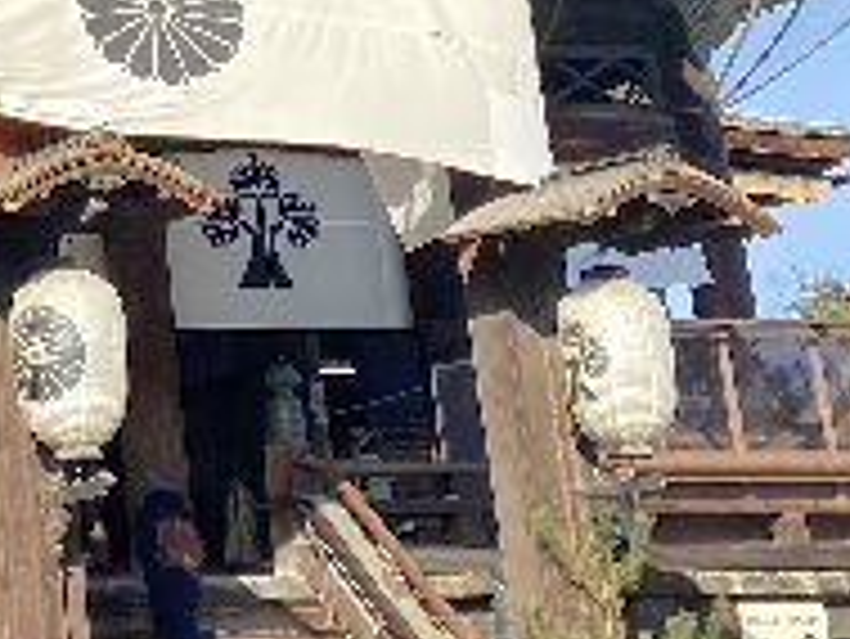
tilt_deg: +26.2
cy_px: -538
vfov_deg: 12.1
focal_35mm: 112
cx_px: -286
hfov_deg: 16.5
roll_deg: +1.5
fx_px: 2752
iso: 32
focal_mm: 4.25
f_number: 1.8
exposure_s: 1/1147
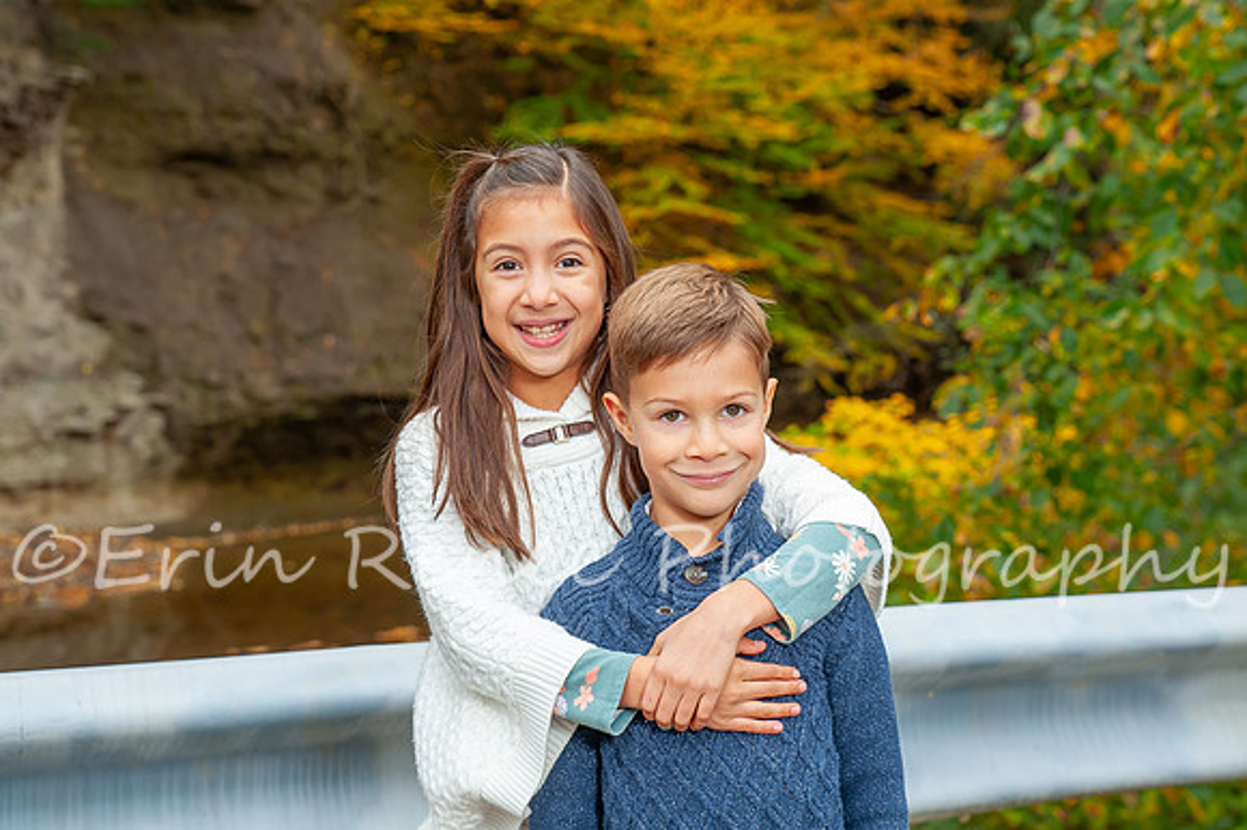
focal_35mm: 62
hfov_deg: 32.4
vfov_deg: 21.9
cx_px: 636
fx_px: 2143
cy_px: 397
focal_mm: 52
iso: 400
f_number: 5
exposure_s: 1/160
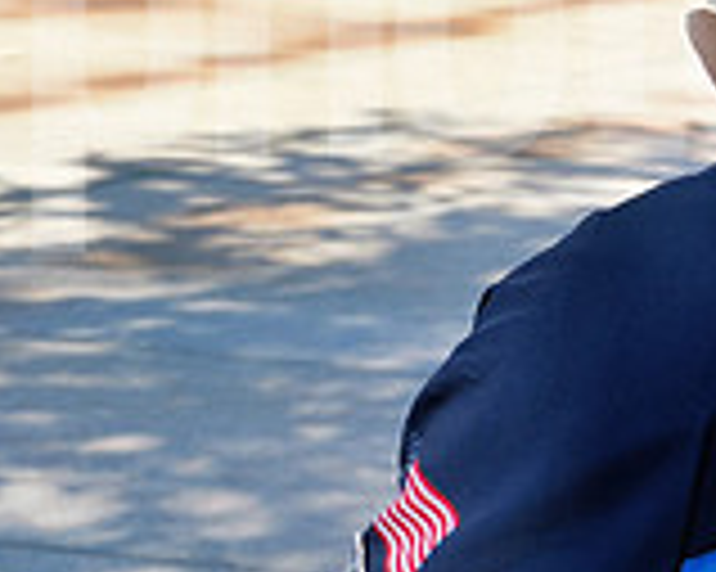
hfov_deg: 8.4
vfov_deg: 7.0
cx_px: 1301
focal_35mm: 221
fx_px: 4674
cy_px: -83
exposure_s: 1/200
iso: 400
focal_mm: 43
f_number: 10
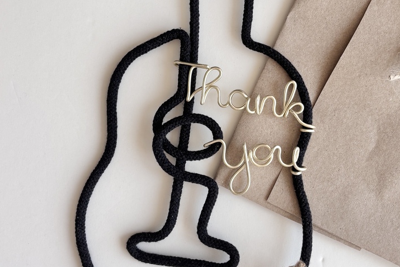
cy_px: 92
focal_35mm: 54
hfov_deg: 36.8
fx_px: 600
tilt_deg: -87.9
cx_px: 230
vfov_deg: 25.0
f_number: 1.6
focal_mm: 5.96
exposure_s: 1/174
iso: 40
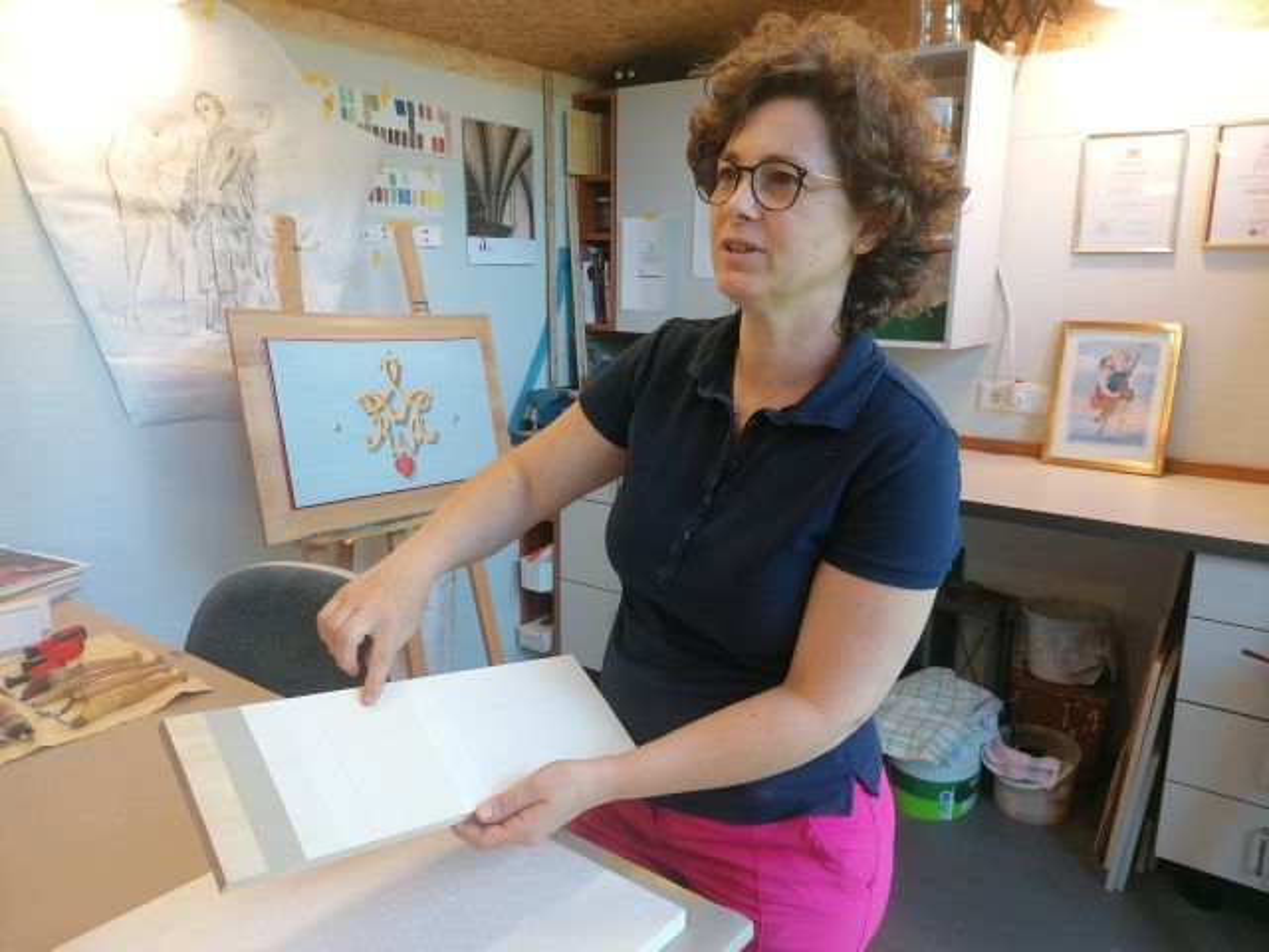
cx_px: 634
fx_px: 990
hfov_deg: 65.3
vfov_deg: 51.4
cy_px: 476
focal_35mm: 27
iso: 80
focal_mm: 4.75
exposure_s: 1/50
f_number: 1.8
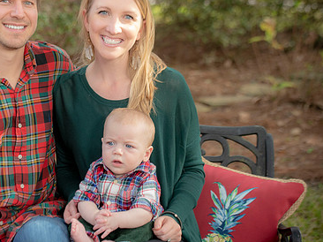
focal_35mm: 122
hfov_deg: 16.1
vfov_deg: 12.1
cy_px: 99
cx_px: 74
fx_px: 1138
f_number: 4
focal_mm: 80
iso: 320
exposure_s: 1/160
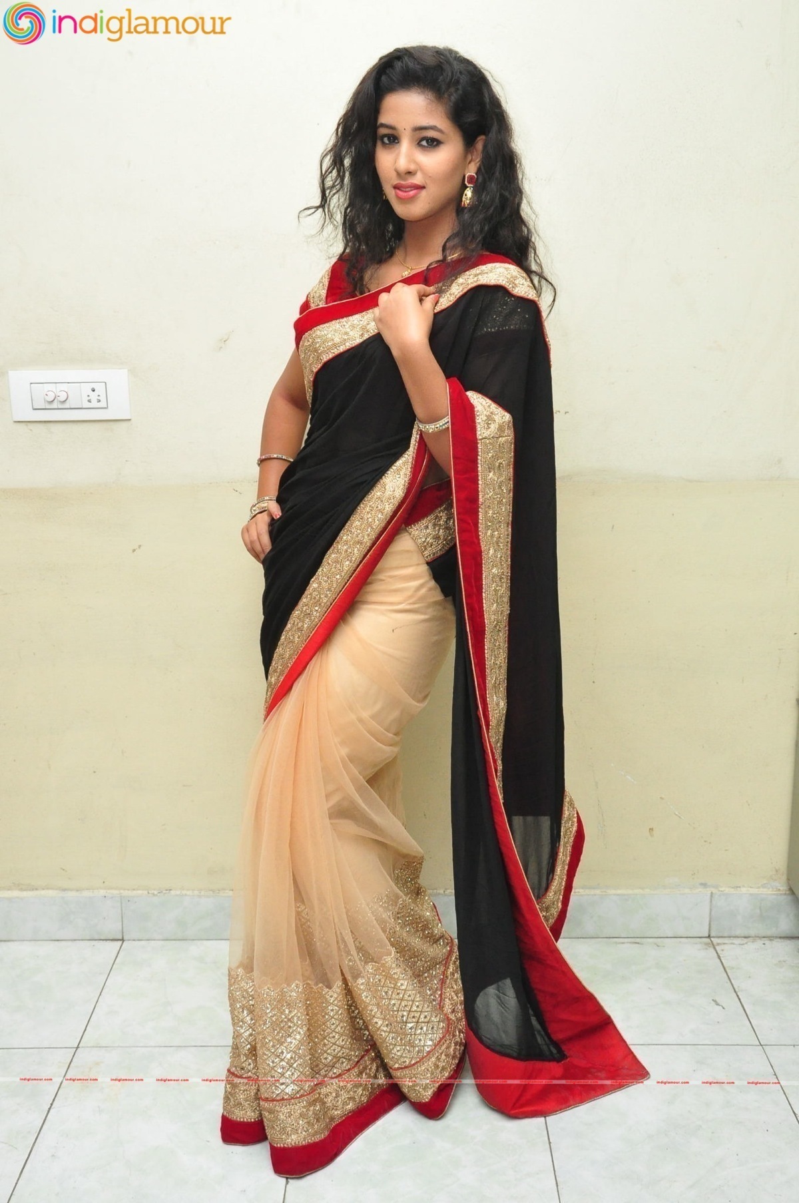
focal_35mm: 38
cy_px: 602
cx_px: 400
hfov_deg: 35.4
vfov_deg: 51.3
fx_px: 1252
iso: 1600
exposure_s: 1/125
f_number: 7.1
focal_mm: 25
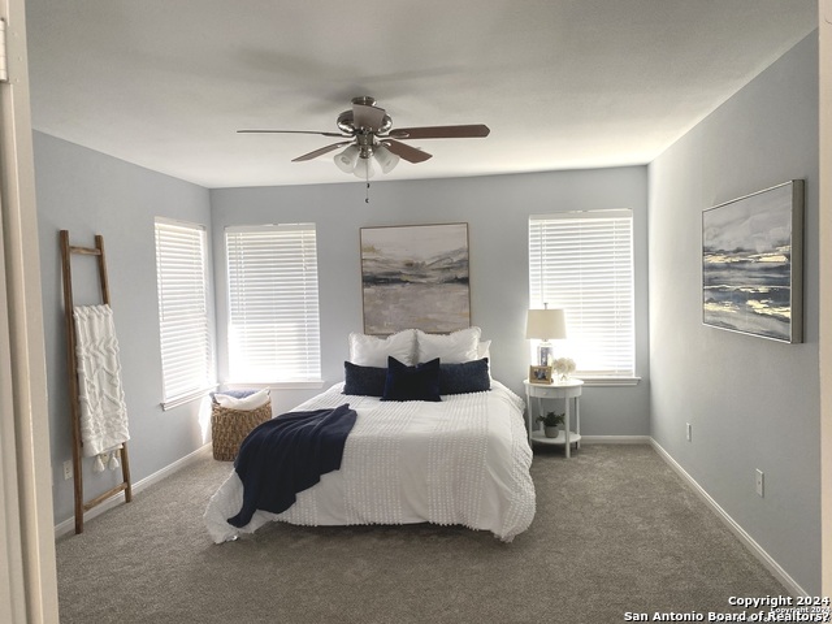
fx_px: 625
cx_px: 416
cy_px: 312
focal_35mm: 26
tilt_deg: -1.6
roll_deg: +1.2
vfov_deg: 53.1
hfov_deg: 67.3
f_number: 1.8
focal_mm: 4.25
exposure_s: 1/120
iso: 125
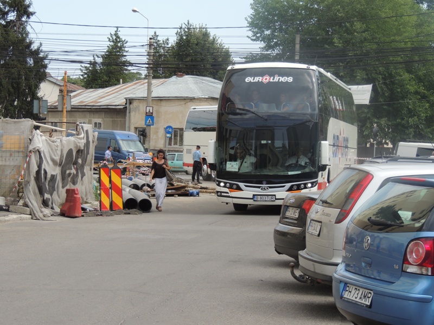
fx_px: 1316
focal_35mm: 105
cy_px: 162
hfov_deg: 18.7
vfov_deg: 14.1
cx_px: 217
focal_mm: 18.7
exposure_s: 1/320
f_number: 4.2
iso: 100
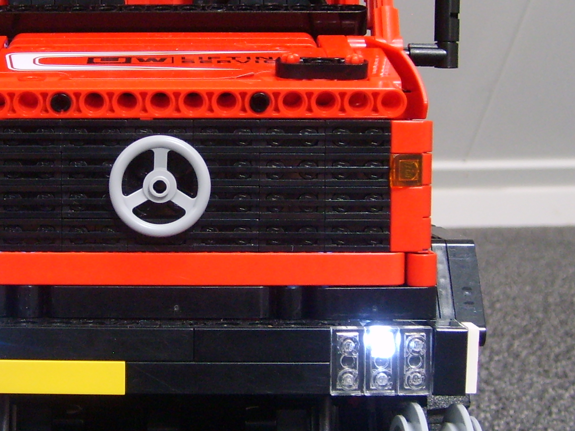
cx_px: 167
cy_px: 184
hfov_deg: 25.1
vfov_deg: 19.1
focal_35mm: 77
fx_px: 1279
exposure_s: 1/8
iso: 139
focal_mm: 5.8
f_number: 2.8
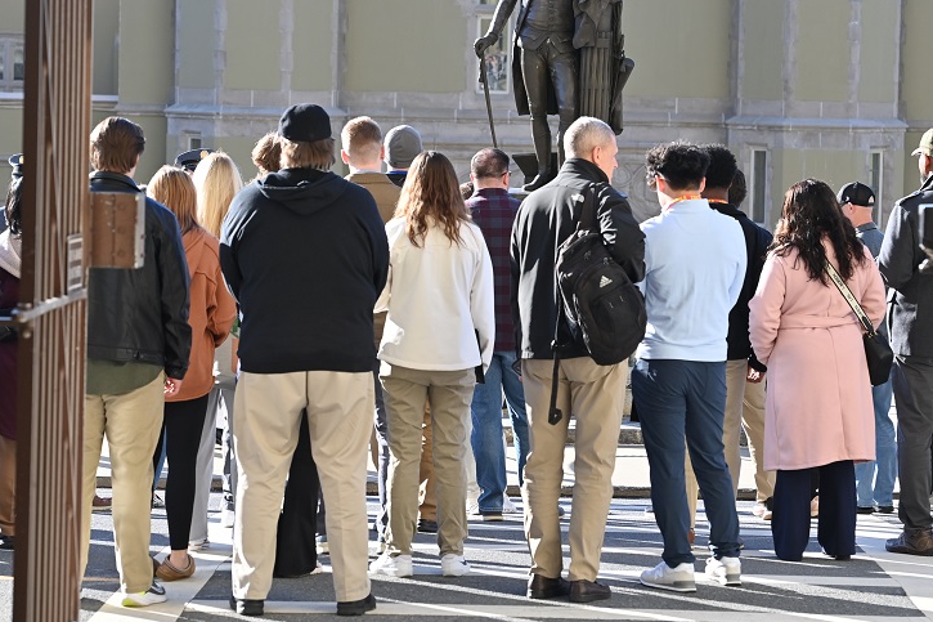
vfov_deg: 9.9
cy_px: 209
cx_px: 522
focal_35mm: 138
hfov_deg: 14.9
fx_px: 3575
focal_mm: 100
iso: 640
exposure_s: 1/1000
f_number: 5.6
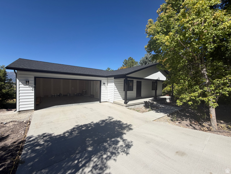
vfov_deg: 85.7
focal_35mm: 14
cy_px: 87
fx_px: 93
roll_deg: -0.3
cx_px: 116
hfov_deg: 102.1
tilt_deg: -0.1
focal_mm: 2.22
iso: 20
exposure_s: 1/864
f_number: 2.2
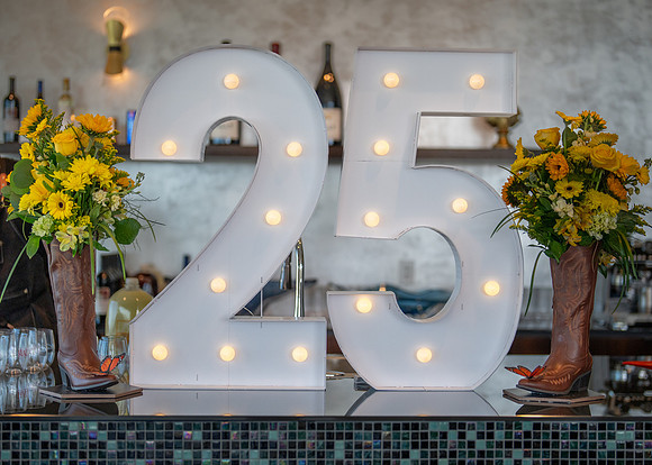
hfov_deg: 30.1
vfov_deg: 21.7
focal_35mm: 65
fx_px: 1212
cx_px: 330
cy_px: 240
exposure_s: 1/3200
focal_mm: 50
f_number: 1.2
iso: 400
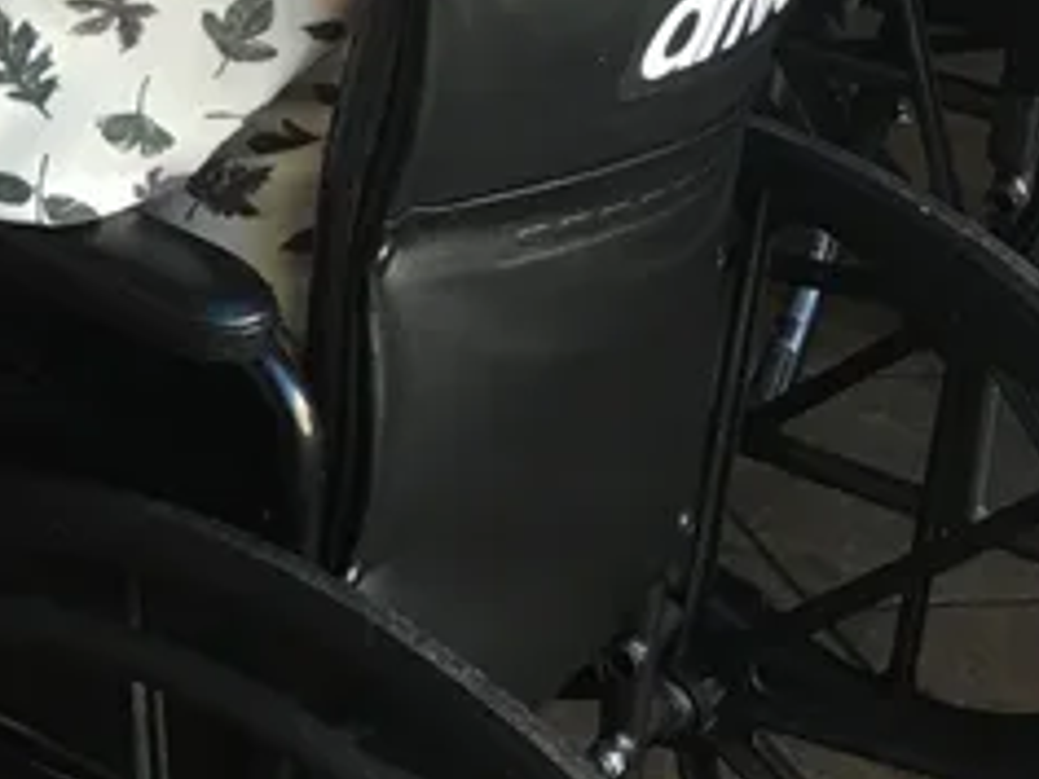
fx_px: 3542
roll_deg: +1.3
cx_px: -814
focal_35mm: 118
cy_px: -779
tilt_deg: -8.9
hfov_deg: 14.7
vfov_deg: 11.3
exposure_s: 1/30
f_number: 2.2
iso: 32
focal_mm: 4.2
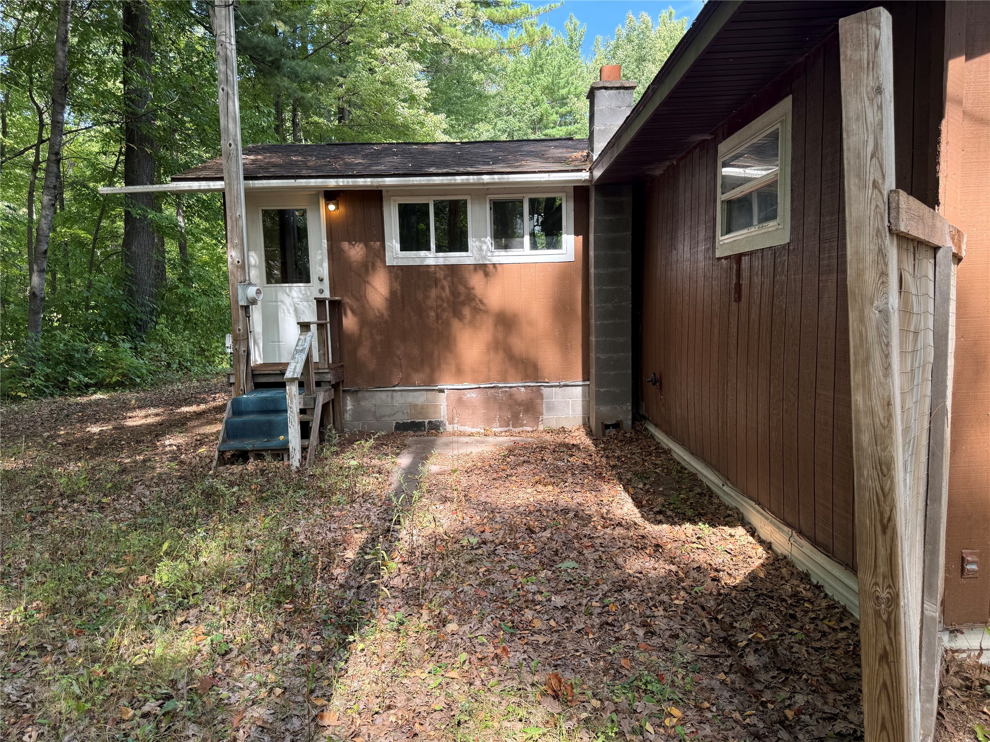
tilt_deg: -5.8
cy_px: 371
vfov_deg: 56.8
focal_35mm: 24
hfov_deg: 71.6
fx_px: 686
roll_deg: +1.1
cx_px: 495
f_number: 1.78
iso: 100
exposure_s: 1/330
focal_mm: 6.76
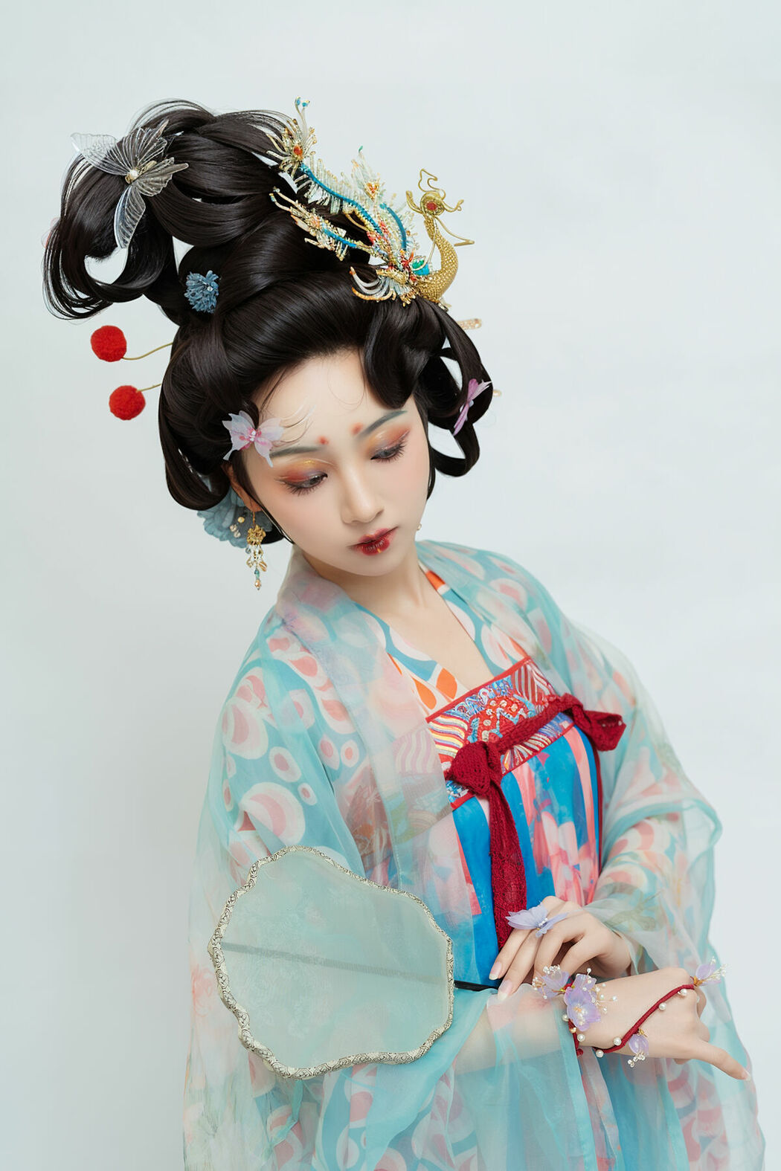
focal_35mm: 50
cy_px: 586
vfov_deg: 39.6
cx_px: 390
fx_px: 1627
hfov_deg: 27.0
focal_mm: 50
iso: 100
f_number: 2.8
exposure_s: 1/125
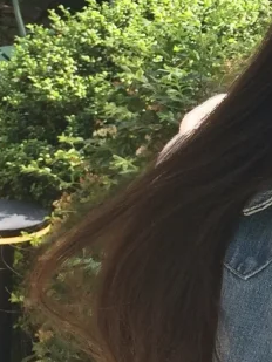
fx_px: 1413
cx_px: 422
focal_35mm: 135
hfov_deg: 10.6
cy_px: 26
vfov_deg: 14.4
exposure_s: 1/366
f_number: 2.2
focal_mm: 4.15
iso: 32
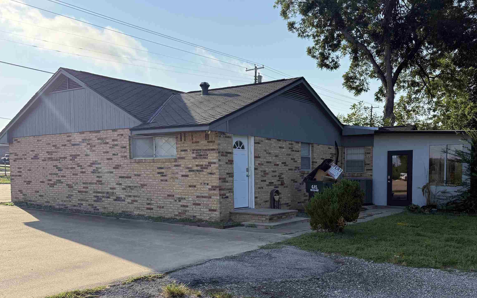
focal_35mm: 34
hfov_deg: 56.2
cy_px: 199
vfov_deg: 36.9
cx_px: 291
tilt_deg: -3.6
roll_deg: +0.2
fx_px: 442
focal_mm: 6.76
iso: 100
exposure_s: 1/3759
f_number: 1.78
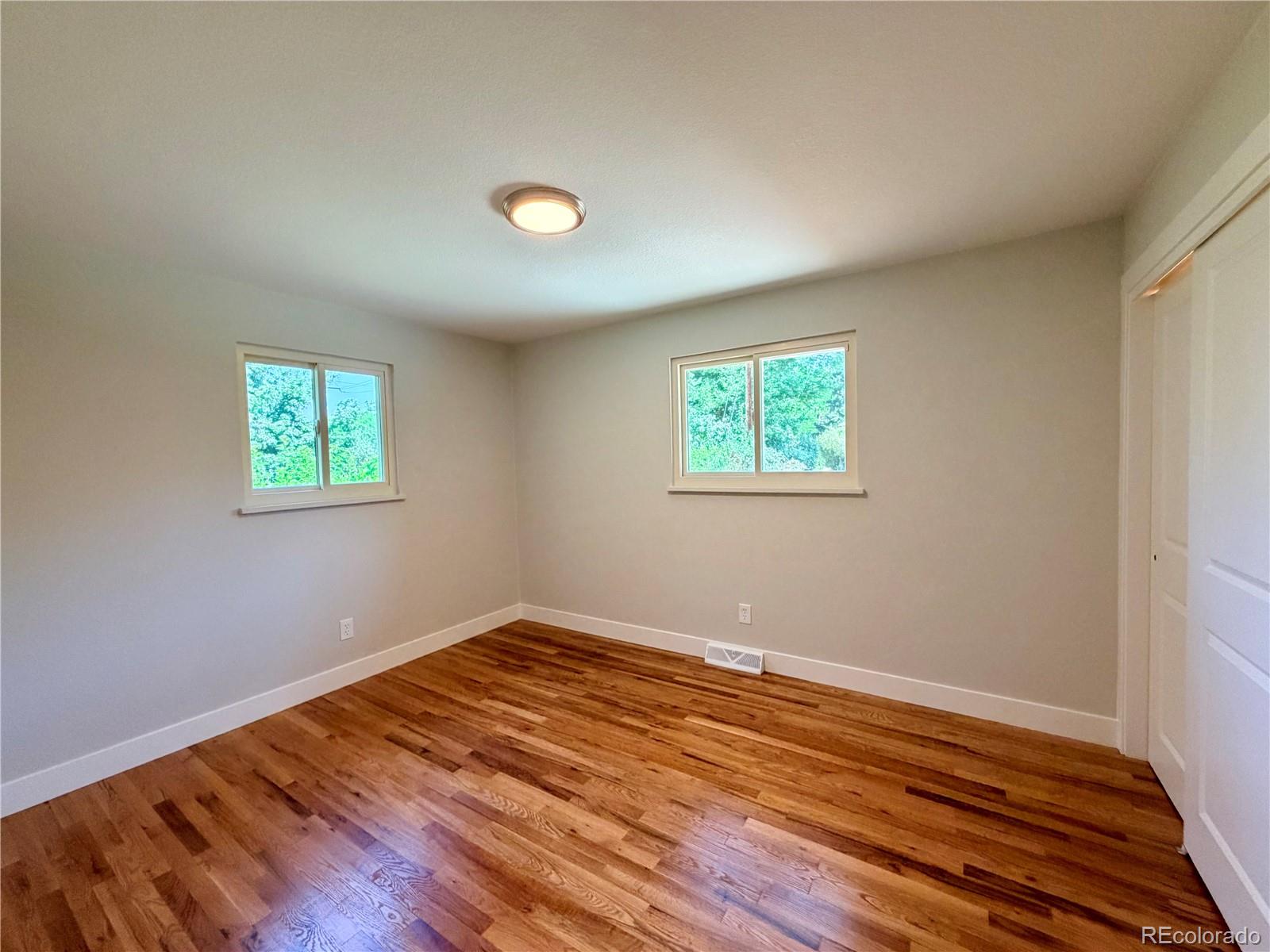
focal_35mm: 14
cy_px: 476
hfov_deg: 102.1
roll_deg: +2.2
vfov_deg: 85.7
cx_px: 635
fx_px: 514
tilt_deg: -2.2
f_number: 2.2
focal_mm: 2.22
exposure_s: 1/120
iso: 320
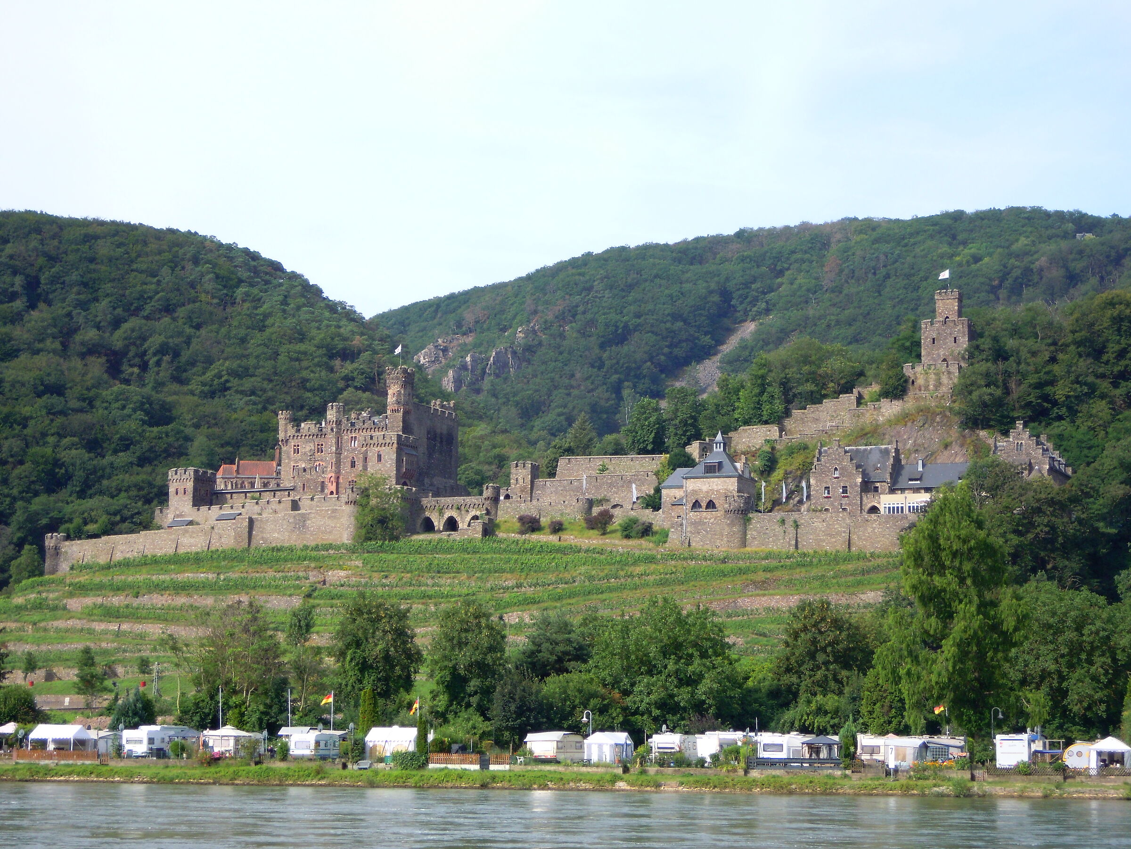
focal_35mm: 74
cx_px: 566
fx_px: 2418
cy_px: 424
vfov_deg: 19.9
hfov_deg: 26.3
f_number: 4.4
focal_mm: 13.2
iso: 100
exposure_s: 1/400
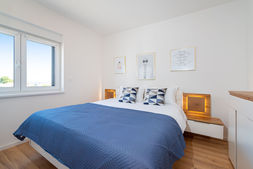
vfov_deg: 77.4
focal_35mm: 15
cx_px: 126
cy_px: 84
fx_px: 105
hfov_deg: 100.4
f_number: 7.1
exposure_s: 1/100
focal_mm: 15
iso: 800
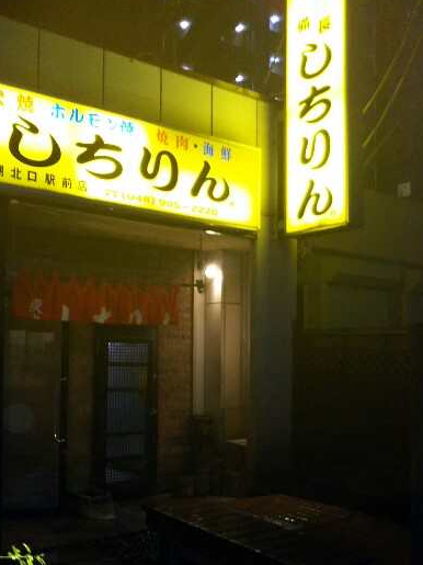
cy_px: 327
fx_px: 619
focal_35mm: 38
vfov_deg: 48.8
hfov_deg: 37.6
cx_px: 170
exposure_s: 1/50
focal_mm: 4
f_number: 2.2
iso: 160
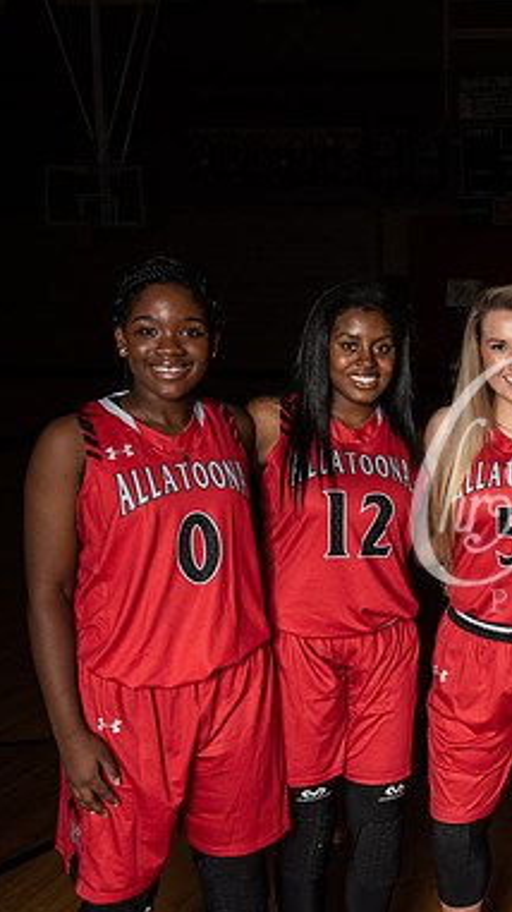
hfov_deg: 21.2
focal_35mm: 51
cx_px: 672
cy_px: 458
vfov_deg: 40.6
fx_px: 1232
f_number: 14
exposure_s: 1/200
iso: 320
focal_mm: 32
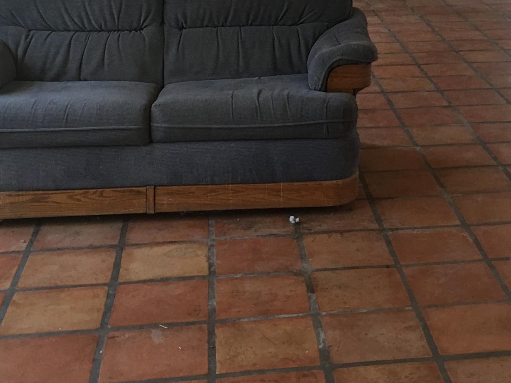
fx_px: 1033
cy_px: -33
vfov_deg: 20.1
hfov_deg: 27.3
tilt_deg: -8.4
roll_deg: -0.2
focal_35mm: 70
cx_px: 401
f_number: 2.2
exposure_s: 1/15
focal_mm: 4.15
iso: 40
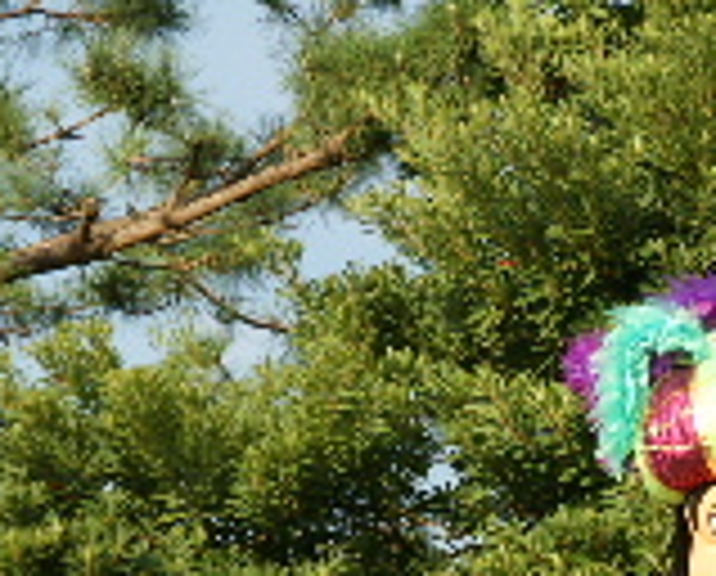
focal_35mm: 324
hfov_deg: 5.9
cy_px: 578
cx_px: 561
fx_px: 6883
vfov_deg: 4.8
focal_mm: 80
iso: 100
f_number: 7.1
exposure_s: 1/160
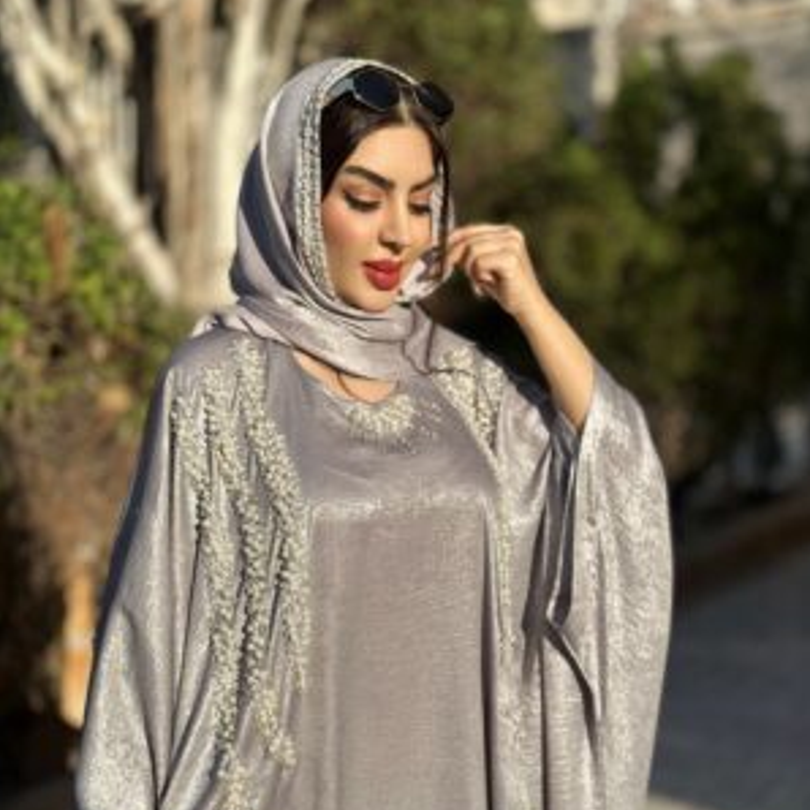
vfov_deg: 30.0
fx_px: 1509
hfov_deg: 30.0
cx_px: 405
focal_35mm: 57
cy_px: 476
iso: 100
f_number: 1.78
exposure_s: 1/5882
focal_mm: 6.86
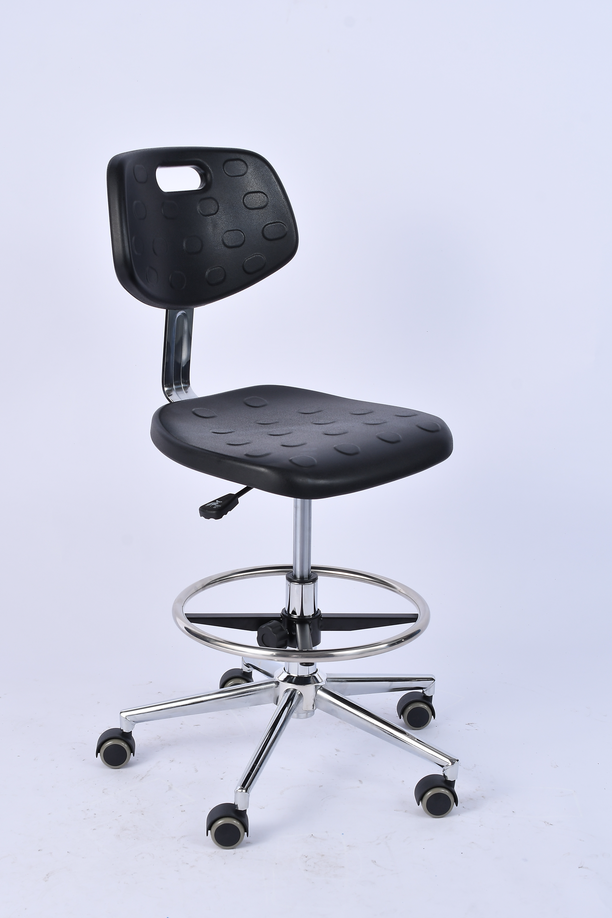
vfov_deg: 31.4
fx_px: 1632
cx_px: 300
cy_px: 485
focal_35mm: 64
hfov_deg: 21.2
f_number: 9
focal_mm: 40
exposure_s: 1/125
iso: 125
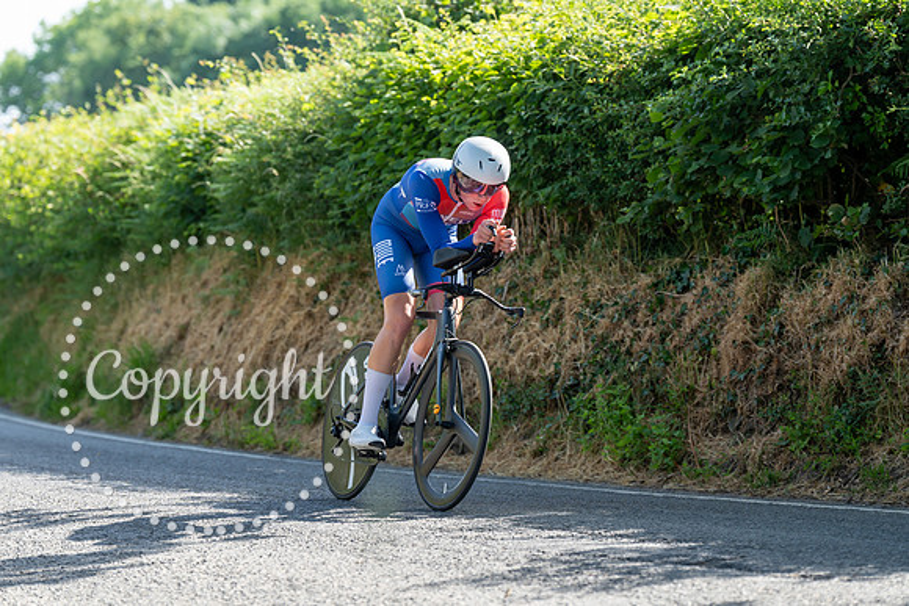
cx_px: 454
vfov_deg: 11.2
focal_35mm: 122
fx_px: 3081
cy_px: 303
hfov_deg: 16.8
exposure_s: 1/1000
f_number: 3.5
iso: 400
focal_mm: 122
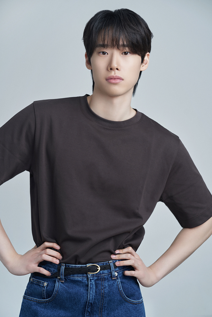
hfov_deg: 16.1
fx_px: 751
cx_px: 106
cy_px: 158
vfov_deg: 23.9
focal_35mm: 85
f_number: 4.5
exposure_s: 1/125
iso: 100
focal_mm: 85
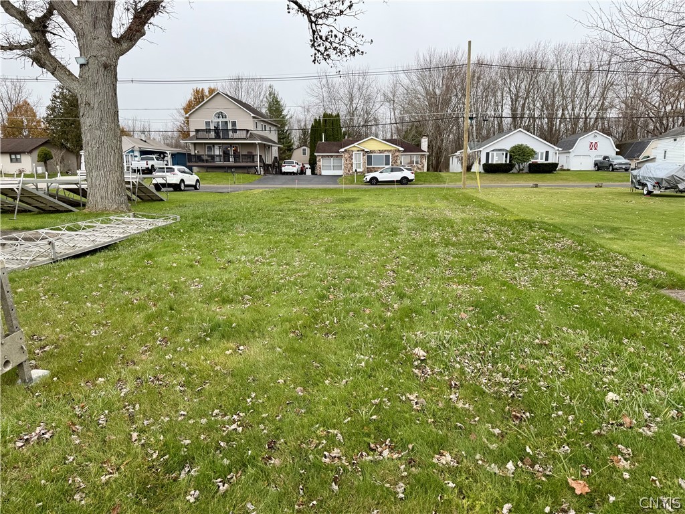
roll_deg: +0.7
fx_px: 475
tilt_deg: -9.0
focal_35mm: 24
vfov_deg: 56.8
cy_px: 257
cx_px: 342
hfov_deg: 71.6
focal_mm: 6.76
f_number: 1.78
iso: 80
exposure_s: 1/286
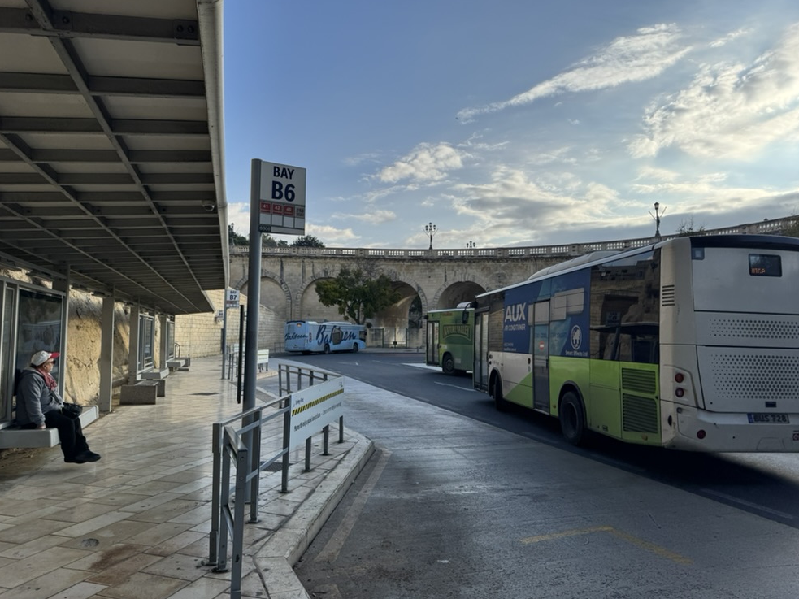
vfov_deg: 54.9
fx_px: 577
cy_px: 289
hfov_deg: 69.4
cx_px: 408
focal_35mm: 25
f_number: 1.78
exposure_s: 1/4049
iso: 80
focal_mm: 6.76
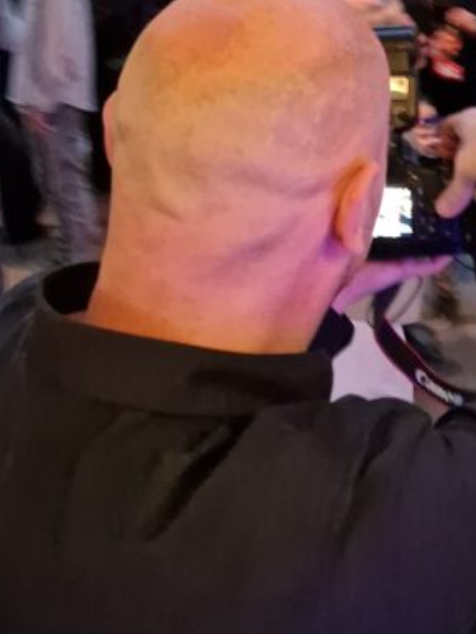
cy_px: 25
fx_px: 1117
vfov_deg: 29.9
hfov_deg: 23.7
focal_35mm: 61
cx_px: 369
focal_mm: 5.4
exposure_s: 1/25
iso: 800
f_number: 1.8
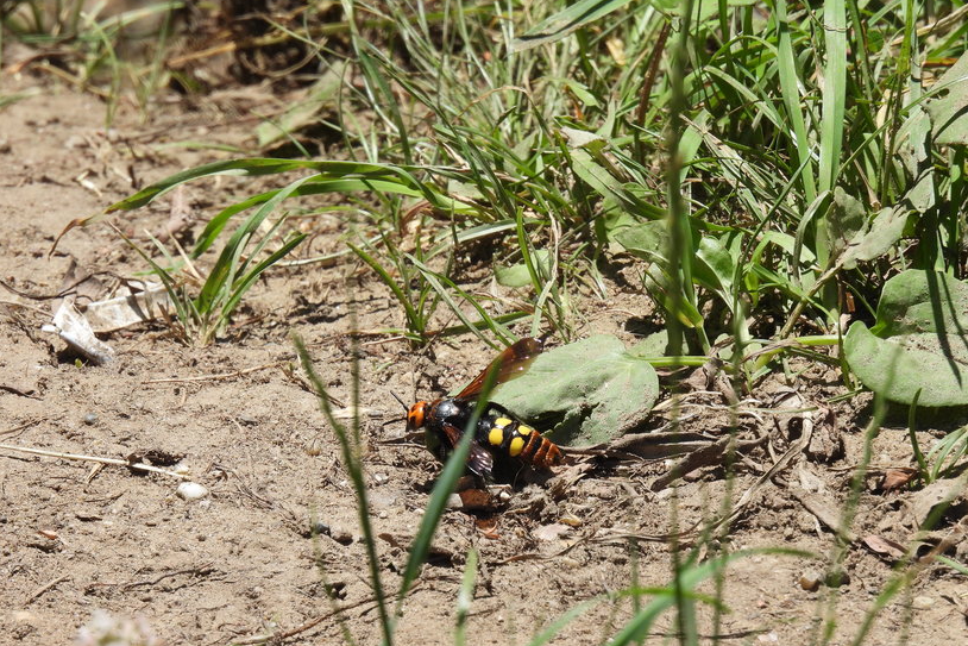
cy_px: 372
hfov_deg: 2.2
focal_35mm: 926
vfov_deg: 1.5
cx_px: 467
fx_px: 24902
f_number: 6.3
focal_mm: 152
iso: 100
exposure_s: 1/400
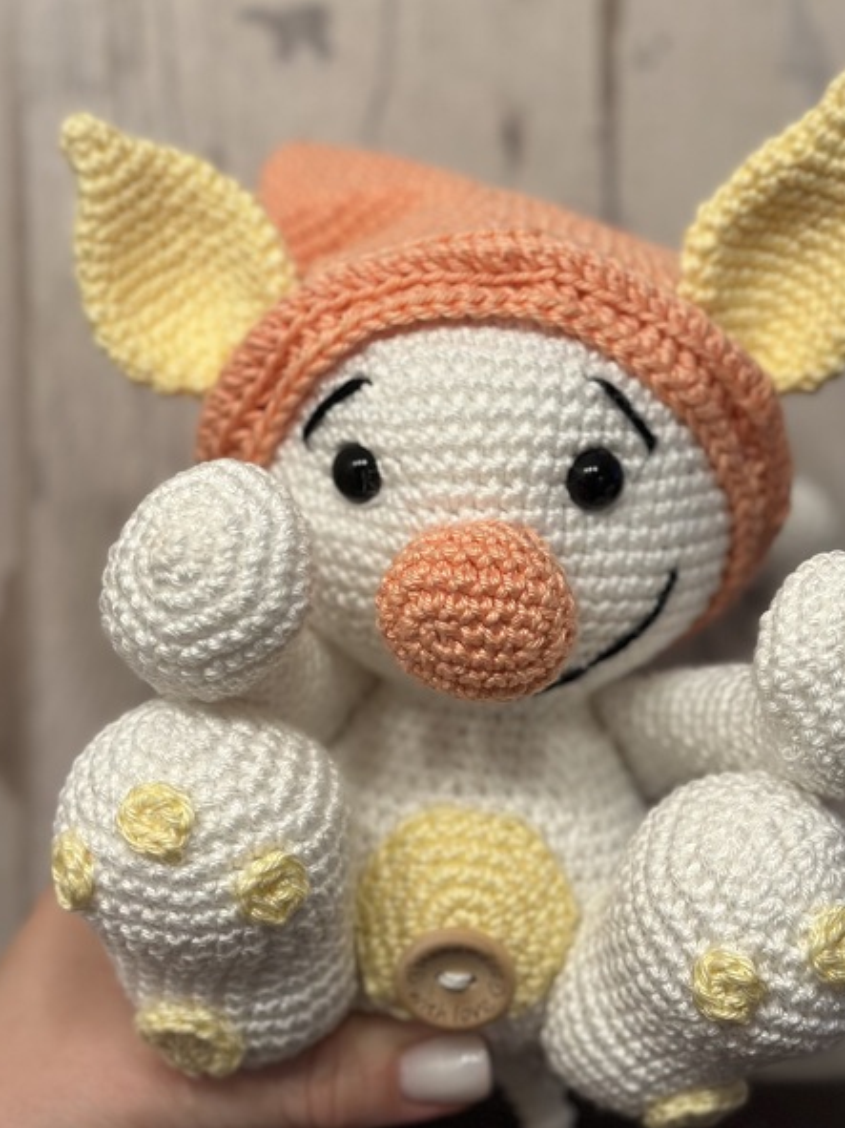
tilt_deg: -6.5
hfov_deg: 22.5
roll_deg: -1.1
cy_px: 578
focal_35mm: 65
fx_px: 2116
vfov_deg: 29.8
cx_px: 519
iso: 200
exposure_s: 1/50
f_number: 1.78
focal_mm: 6.86
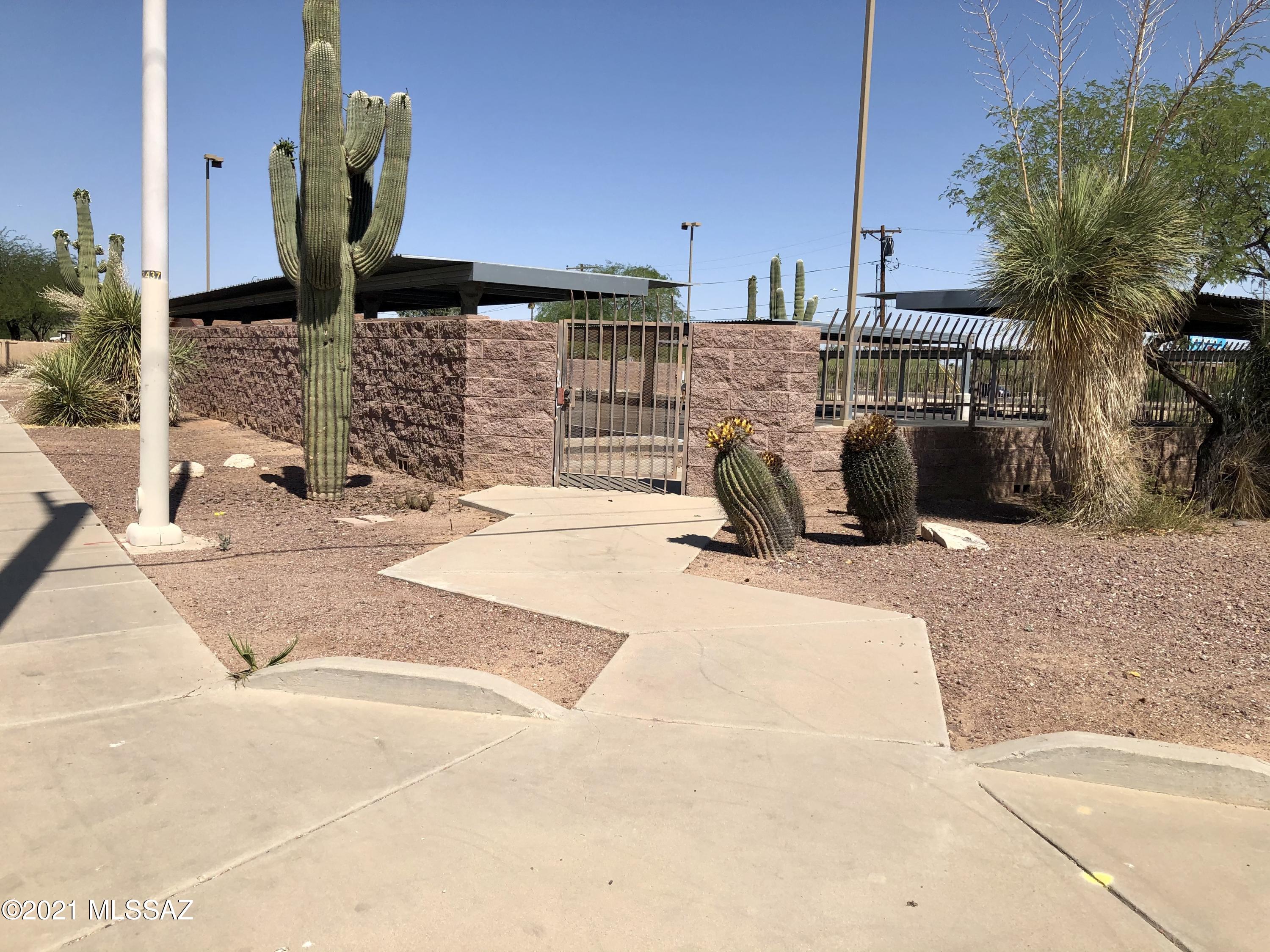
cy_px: 476
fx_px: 1027
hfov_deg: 63.4
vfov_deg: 49.7
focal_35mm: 28
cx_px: 635
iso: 25
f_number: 1.8
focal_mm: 3.99
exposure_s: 1/3003
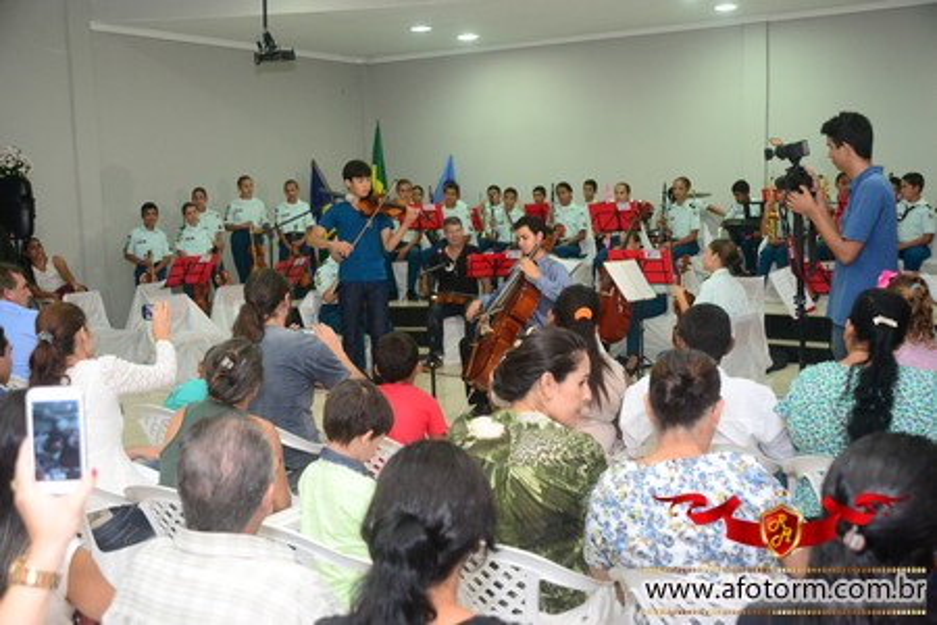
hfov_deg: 42.3
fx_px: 1210
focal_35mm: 46
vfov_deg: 28.9
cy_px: 312
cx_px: 468
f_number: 4
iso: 1600
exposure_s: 1/60
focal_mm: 31
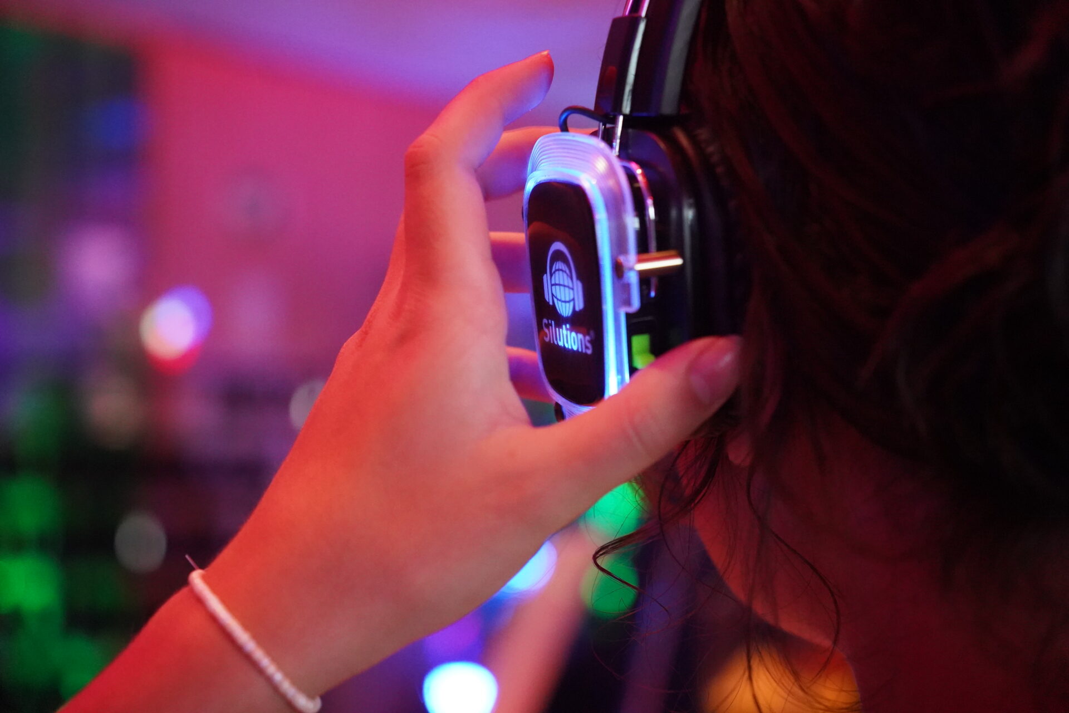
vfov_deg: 21.9
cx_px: 534
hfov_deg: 32.4
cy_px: 356
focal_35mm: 62
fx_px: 1841
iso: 12800
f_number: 4
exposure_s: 1/160
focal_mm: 62
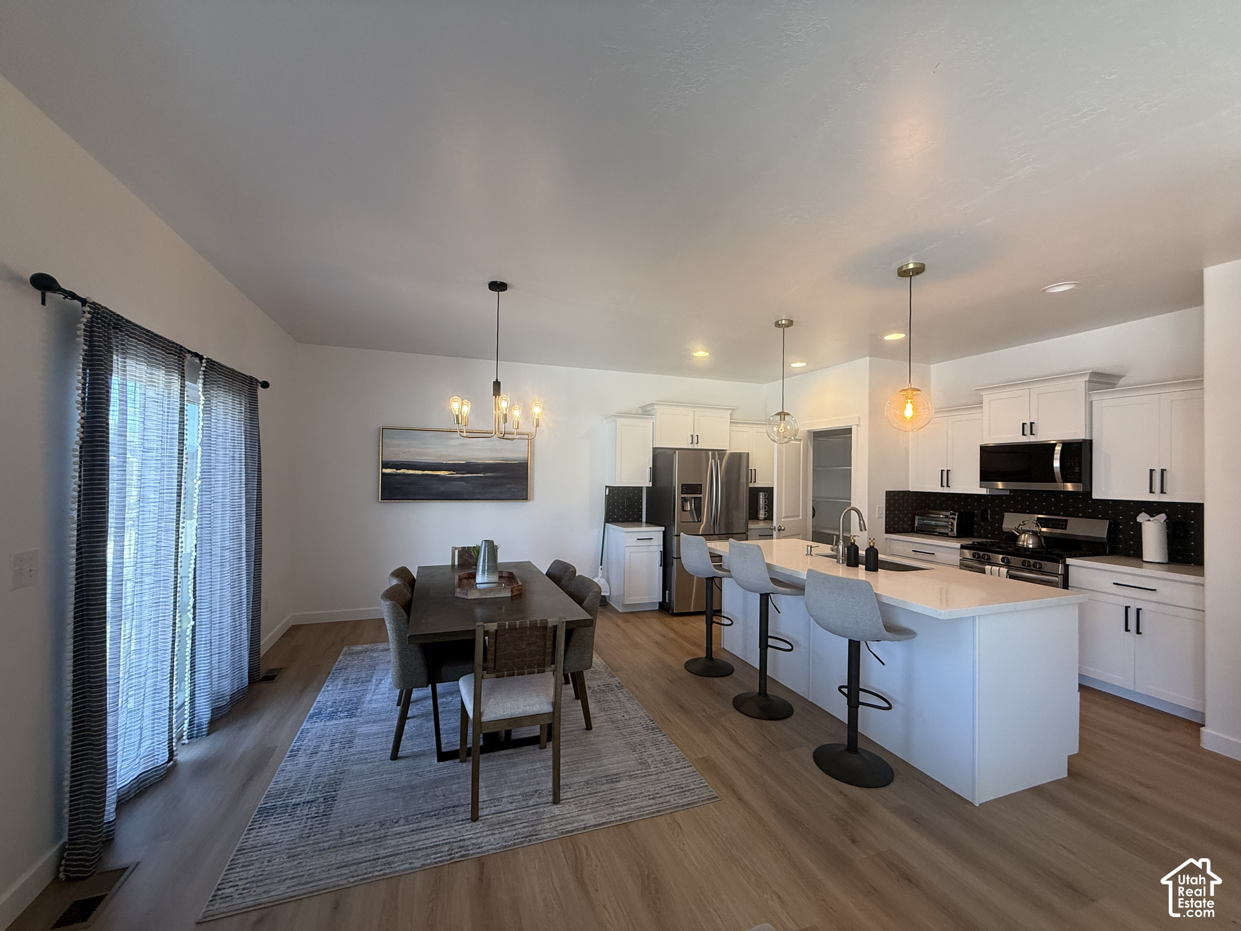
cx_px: 620
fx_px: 502
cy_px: 466
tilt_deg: +1.0
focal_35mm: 14
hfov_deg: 102.1
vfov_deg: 85.7
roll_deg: -1.9
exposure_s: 1/120
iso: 200
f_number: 2.2
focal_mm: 2.22
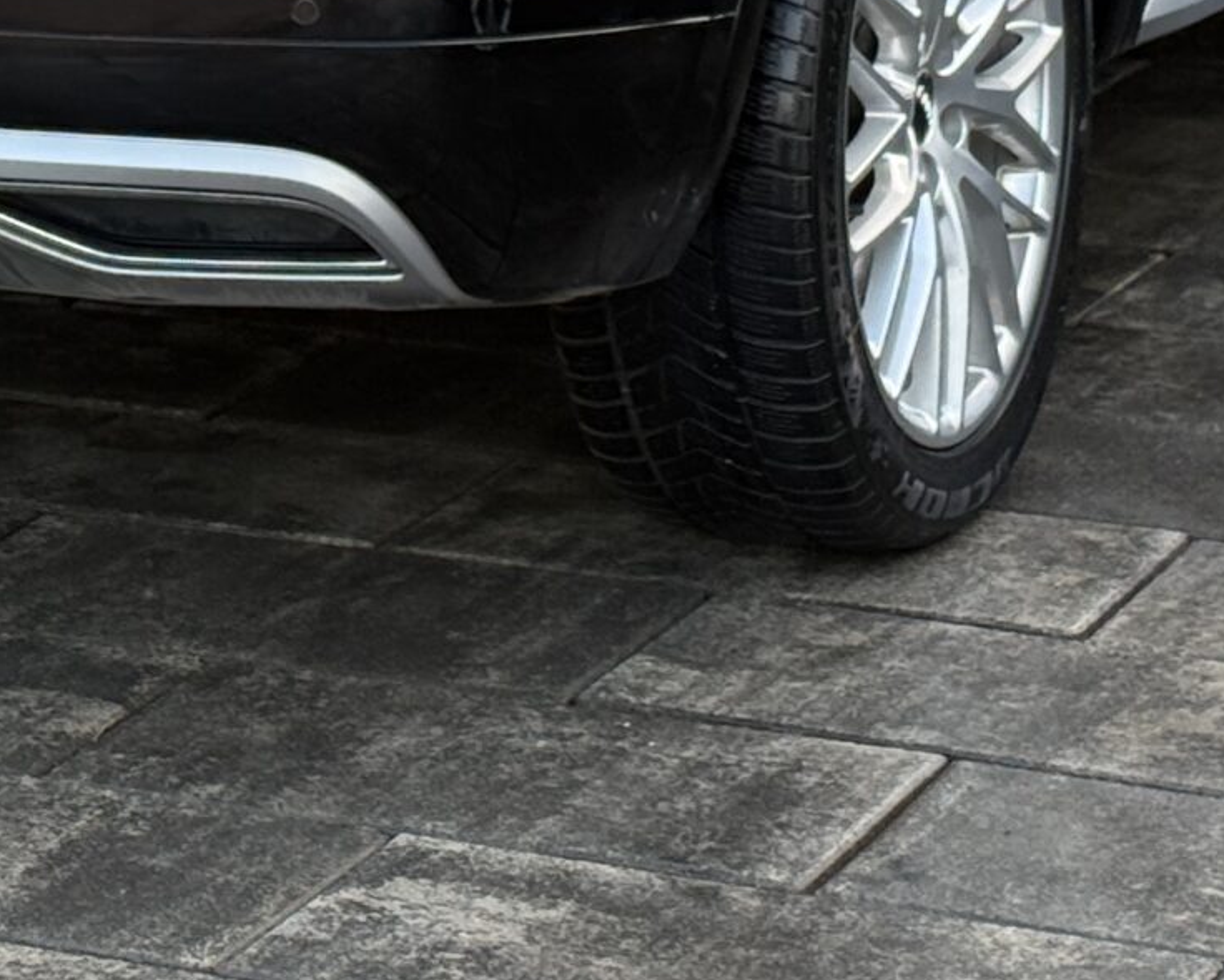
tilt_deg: -4.9
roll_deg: +1.9
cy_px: -501
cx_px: 206
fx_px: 5906
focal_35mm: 163
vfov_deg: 9.2
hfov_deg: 11.8
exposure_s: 1/242
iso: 125
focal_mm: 6.76
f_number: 1.78
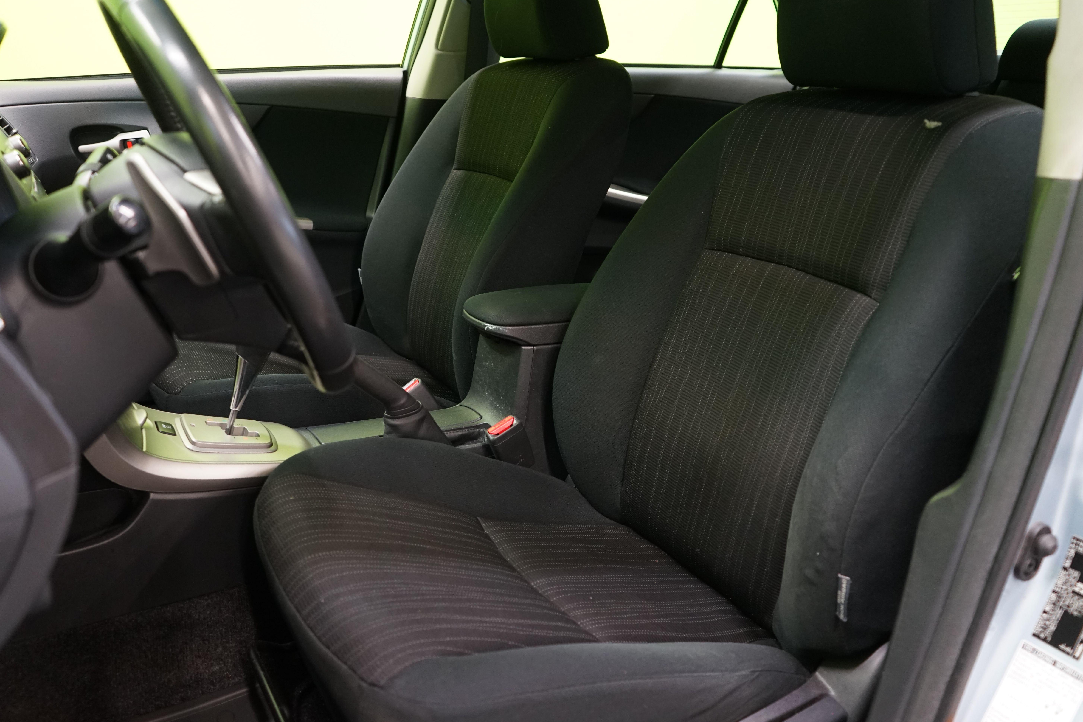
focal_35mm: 30
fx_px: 902
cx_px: 524
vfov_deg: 43.6
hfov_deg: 61.9
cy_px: 351
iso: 1600
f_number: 4
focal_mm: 29
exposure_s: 1/20
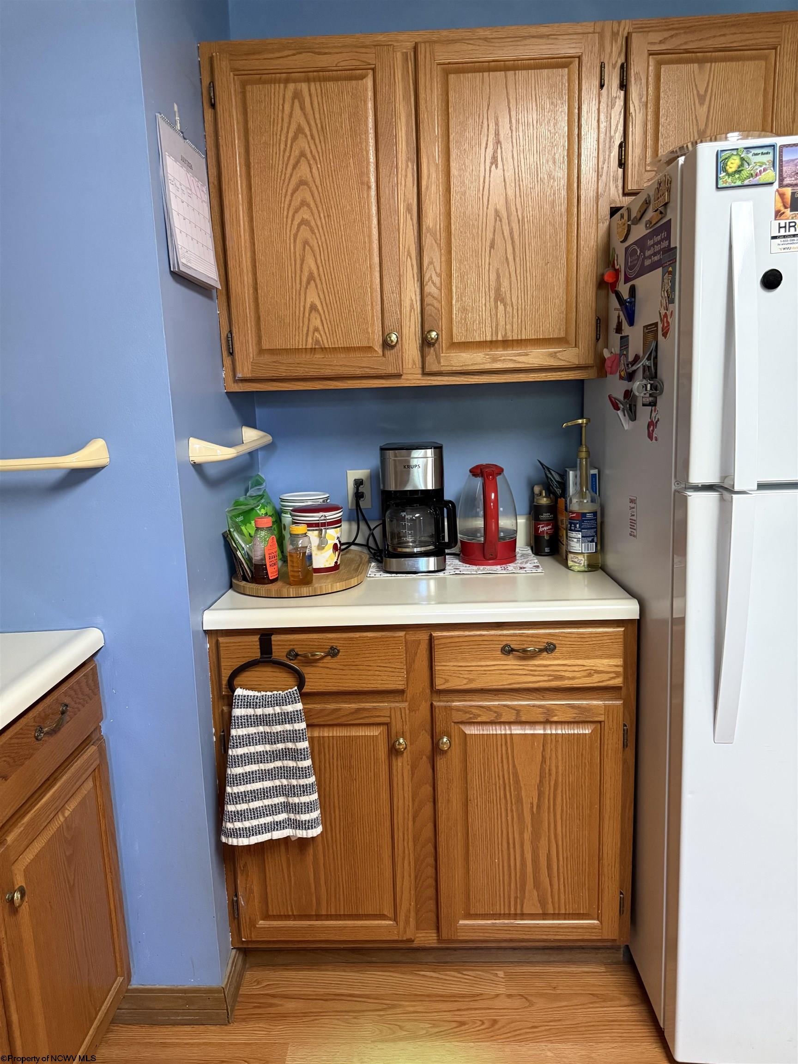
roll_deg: +1.9
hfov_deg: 56.8
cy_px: 532
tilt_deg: -9.2
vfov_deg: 71.6
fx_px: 738
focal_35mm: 24
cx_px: 399
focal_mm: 6.76
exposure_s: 1/60
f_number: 1.78
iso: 640
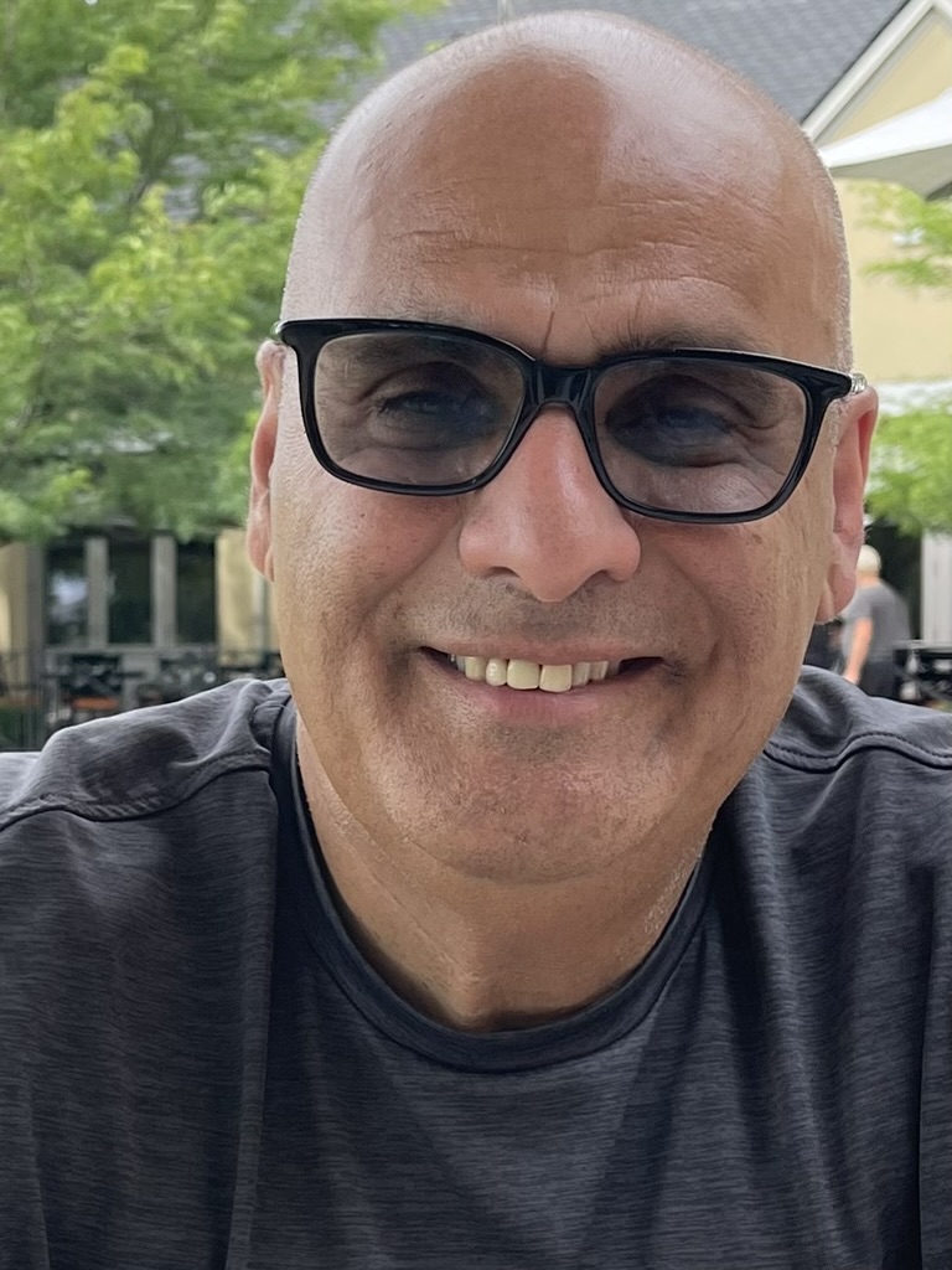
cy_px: 635
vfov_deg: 67.3
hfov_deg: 53.1
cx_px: 476
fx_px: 953
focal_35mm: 26
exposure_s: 1/807
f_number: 1.6
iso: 32
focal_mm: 5.1
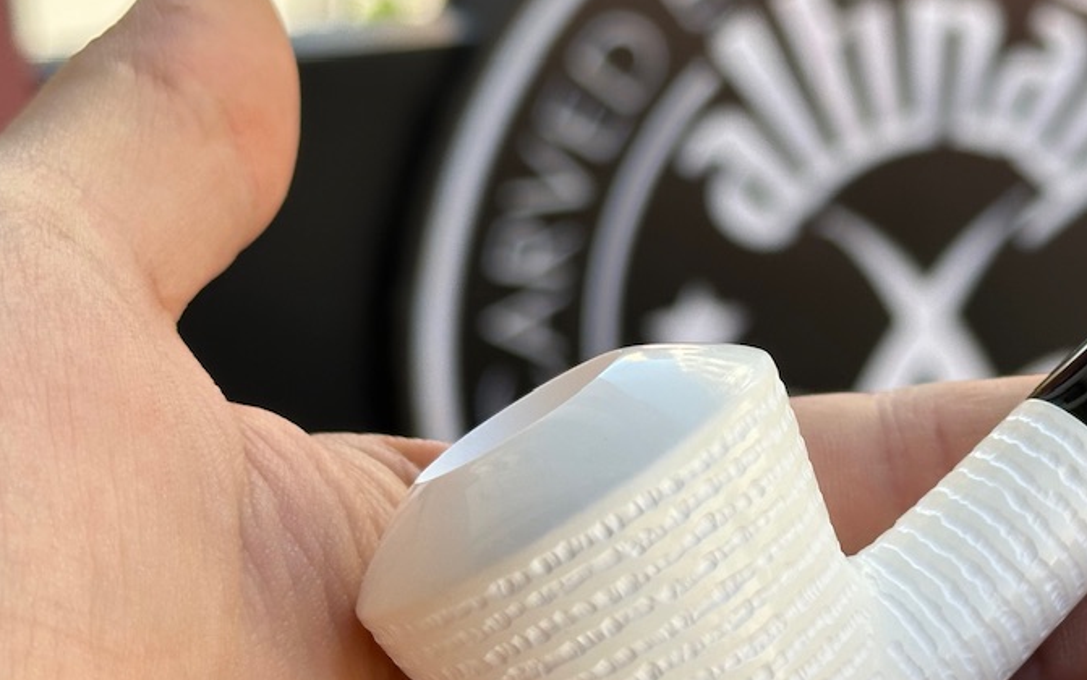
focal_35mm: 97
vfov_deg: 13.5
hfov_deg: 21.0
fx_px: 2875
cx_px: 970
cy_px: 384
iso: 64
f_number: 1.78
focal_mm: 6.86
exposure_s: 1/489
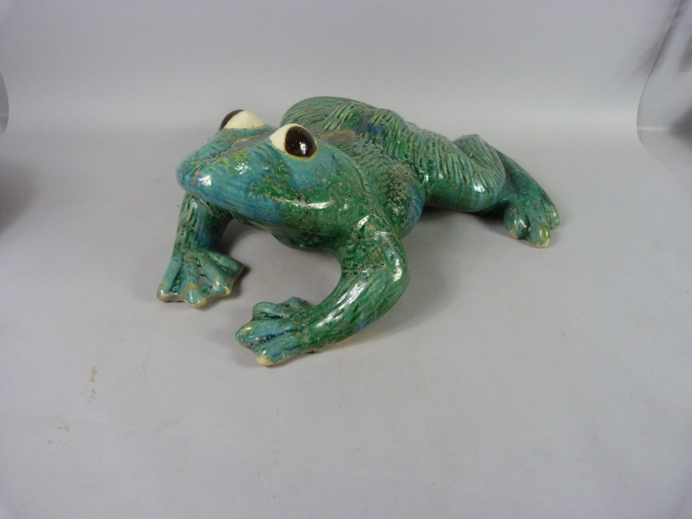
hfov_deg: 69.4
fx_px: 500
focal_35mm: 25
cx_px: 346
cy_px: 260
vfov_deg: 54.9
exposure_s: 1/60
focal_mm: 4.5
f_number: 2.8
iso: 400
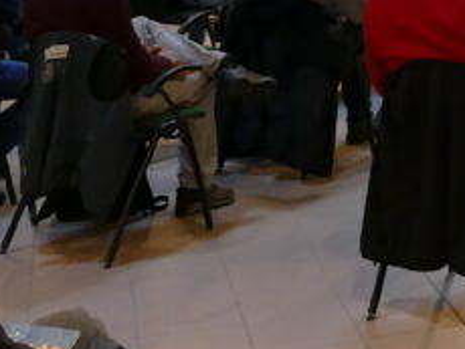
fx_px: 1439
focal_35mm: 107
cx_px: 744
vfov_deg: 12.8
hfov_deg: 16.4
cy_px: -249
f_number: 2.8
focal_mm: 9.12
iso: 800
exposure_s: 1/125
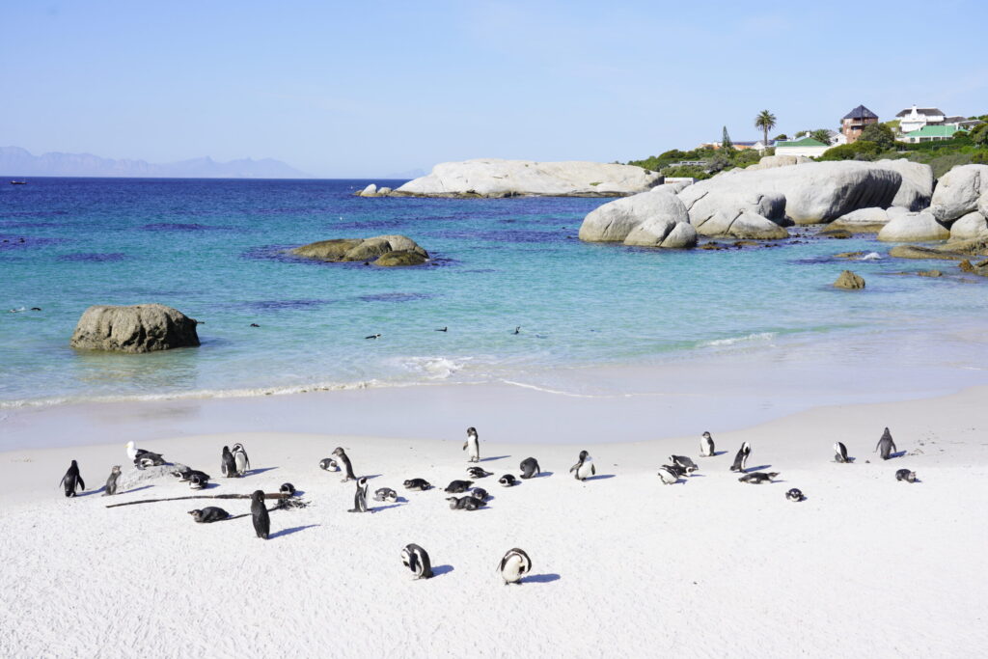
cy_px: 330
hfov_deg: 46.4
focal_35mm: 42
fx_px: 1153
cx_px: 494
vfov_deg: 31.9
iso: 100
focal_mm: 42
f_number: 9
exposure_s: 1/200
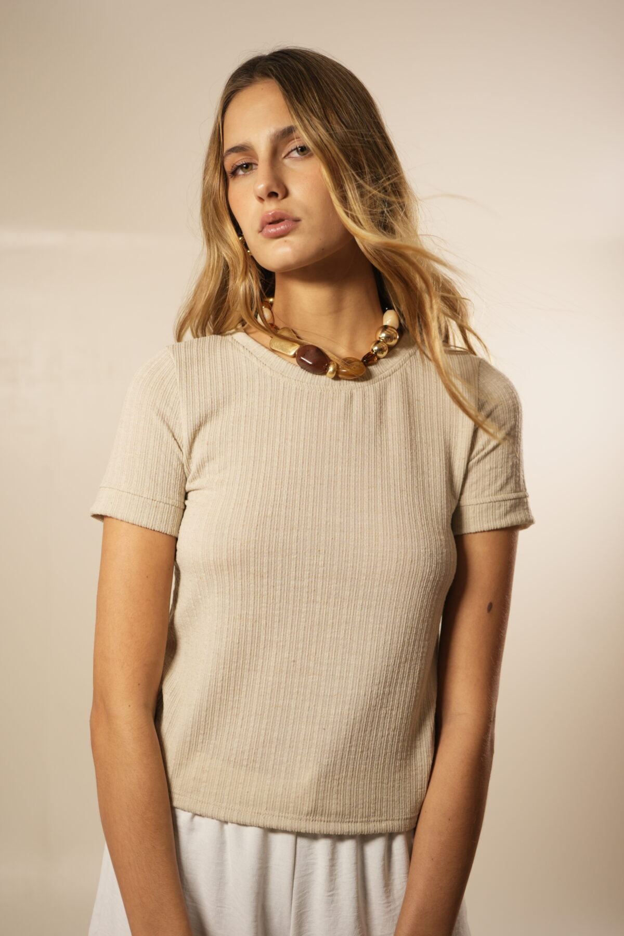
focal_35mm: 50
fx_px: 1300
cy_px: 468
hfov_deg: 27.0
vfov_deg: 39.6
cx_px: 312
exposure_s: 1/125
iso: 640
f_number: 3.2
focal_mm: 50
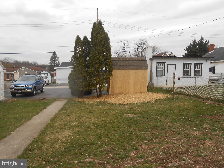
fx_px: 168
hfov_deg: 67.3
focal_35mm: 26
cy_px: 84
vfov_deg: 53.1
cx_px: 112
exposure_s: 1/160
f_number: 3.5
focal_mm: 4.6
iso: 80
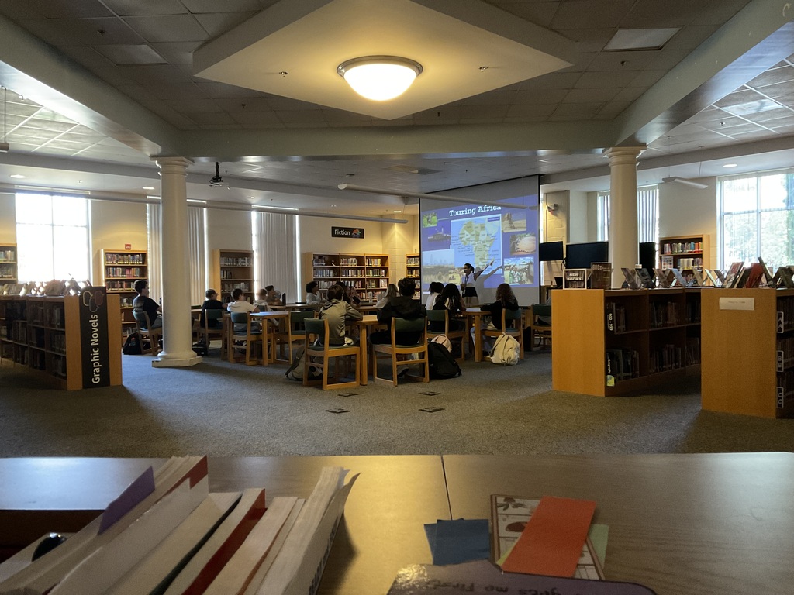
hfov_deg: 61.7
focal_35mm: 29
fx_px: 665
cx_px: 397
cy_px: 298
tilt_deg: -1.6
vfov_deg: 48.2
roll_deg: +0.1
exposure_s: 1/30
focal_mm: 3
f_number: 1.8
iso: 320
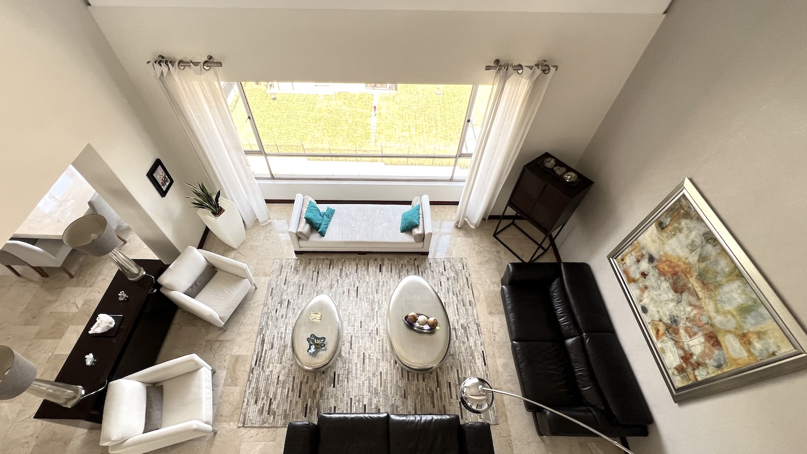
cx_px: 386
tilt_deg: -53.1
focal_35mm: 15
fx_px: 321
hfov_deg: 102.9
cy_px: 229
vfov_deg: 70.6
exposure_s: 1/99
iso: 125
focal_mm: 1.57
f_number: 1.8
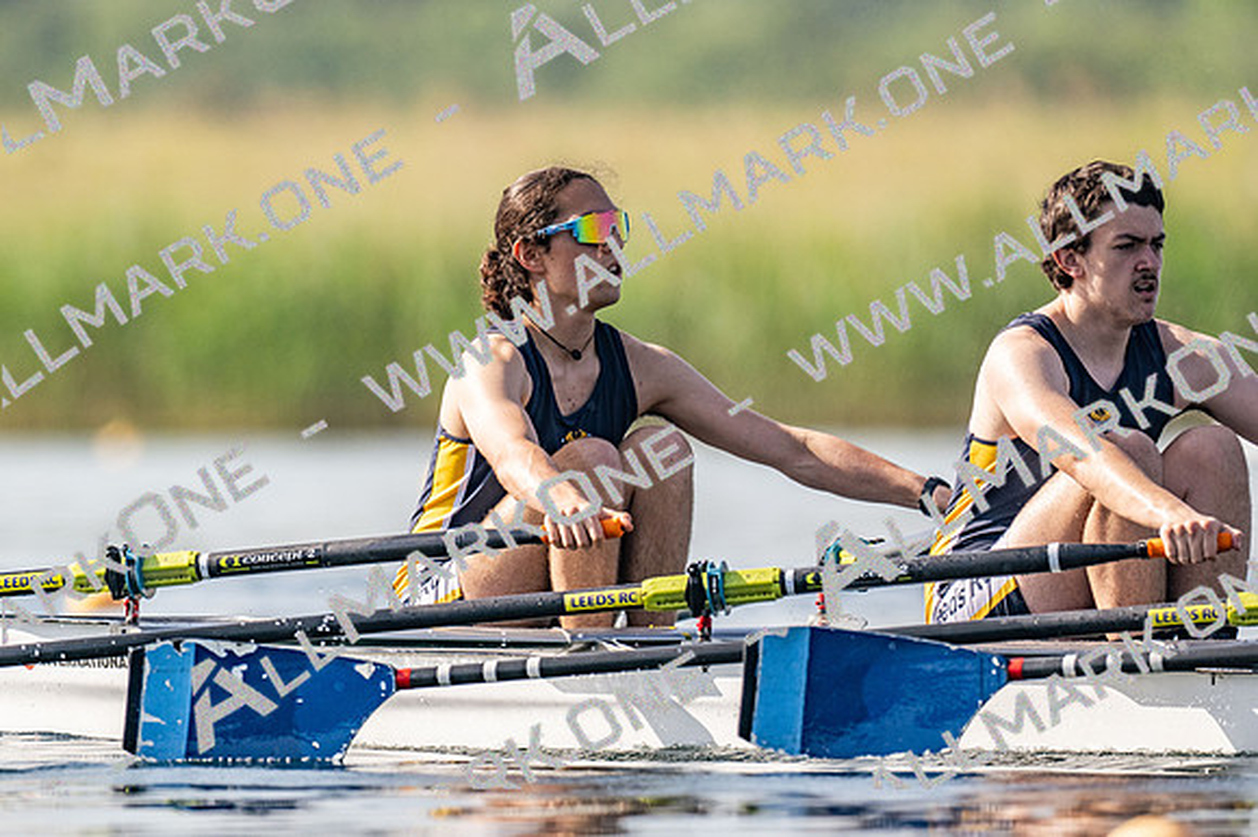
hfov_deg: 2.3
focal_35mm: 900
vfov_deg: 1.5
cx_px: 629
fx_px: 31431
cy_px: 418
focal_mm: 600
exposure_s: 1/2500
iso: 250
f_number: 5
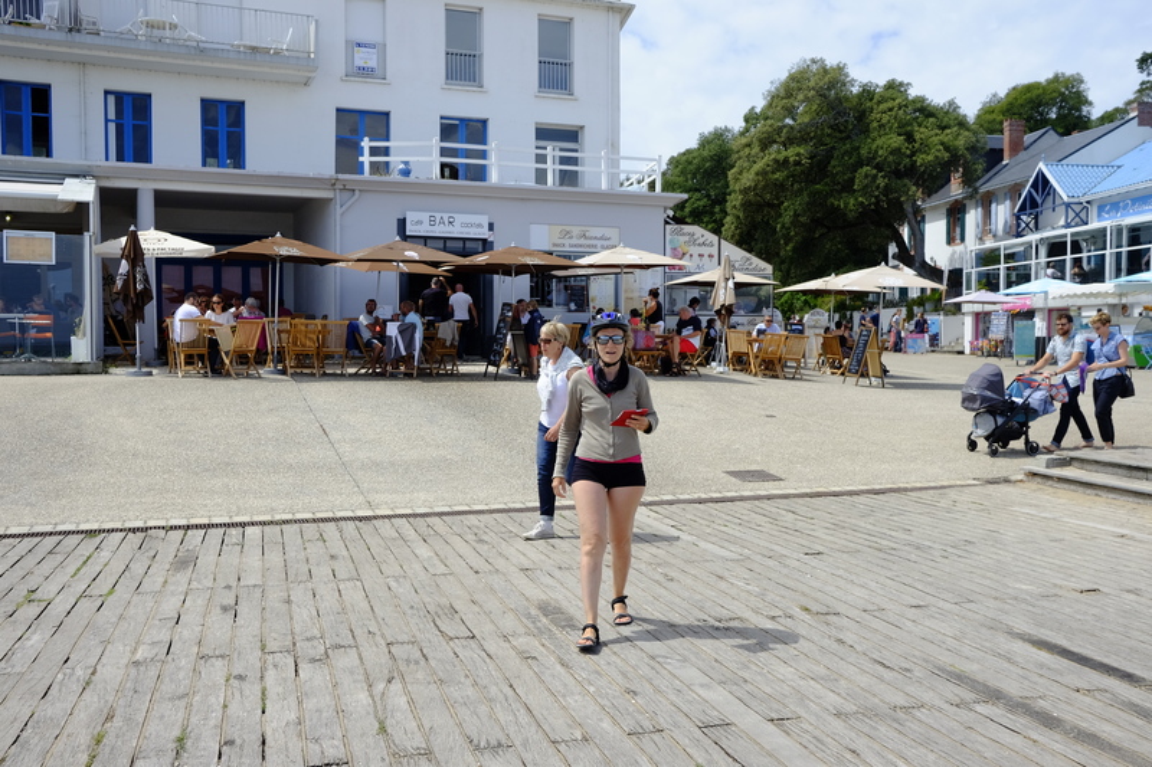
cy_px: 384
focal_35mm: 35
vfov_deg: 37.8
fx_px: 1120
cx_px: 576
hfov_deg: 54.4
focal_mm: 23
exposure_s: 1/180
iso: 400
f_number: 8
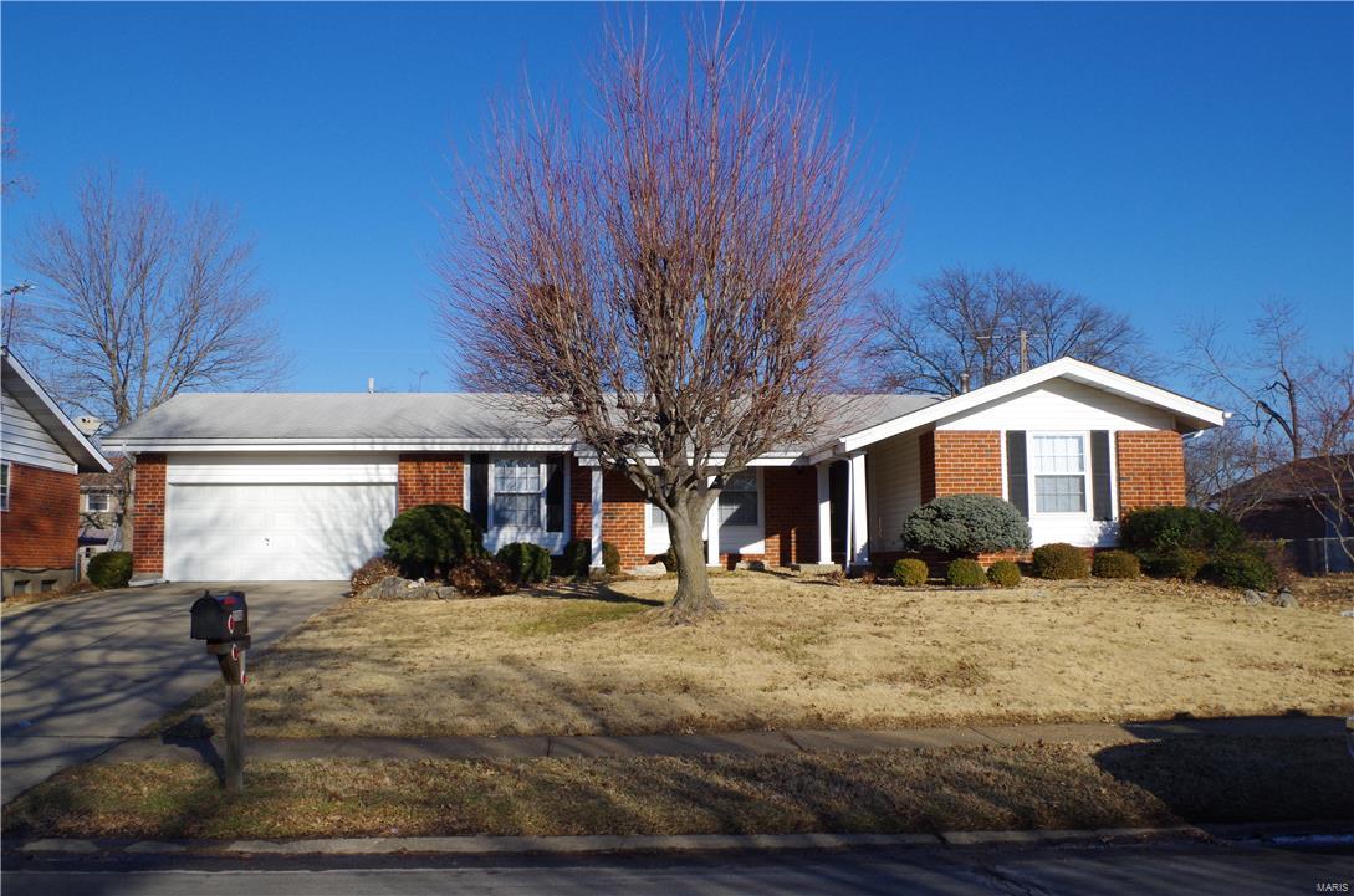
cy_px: 448
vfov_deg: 42.1
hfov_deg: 60.4
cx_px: 677
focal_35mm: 31
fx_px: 1163
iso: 400
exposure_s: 1/320
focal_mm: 21.25
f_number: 14
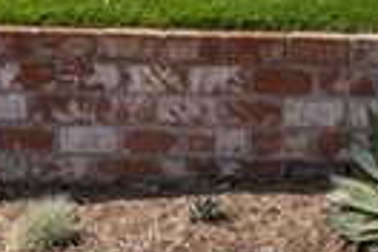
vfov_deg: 11.6
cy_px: -202
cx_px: 464
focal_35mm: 109
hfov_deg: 17.8
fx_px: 1144
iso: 400
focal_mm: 14
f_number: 9
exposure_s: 1/1000
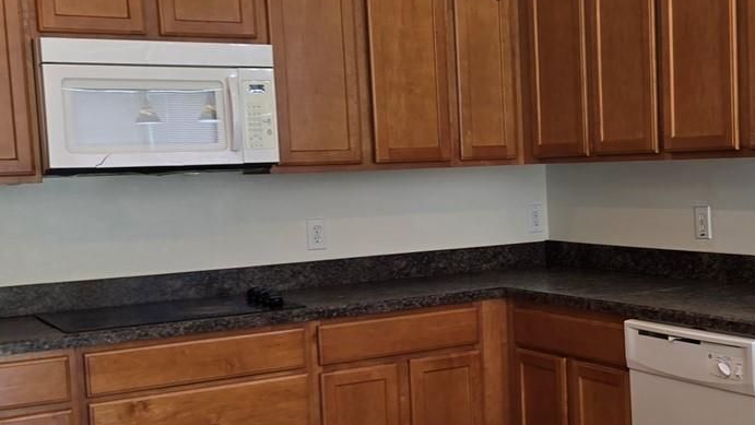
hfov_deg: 35.2
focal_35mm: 58
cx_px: 568
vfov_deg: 20.7
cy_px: 279
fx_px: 1161
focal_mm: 5.4
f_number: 1.8
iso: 80
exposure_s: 1/120
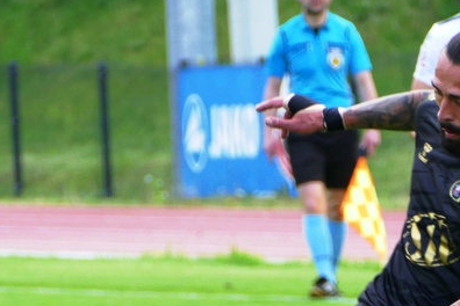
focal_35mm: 930
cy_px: 384
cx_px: 338
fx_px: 11882
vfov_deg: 1.5
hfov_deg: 2.2
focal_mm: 116.67
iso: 250
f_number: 4
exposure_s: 1/500
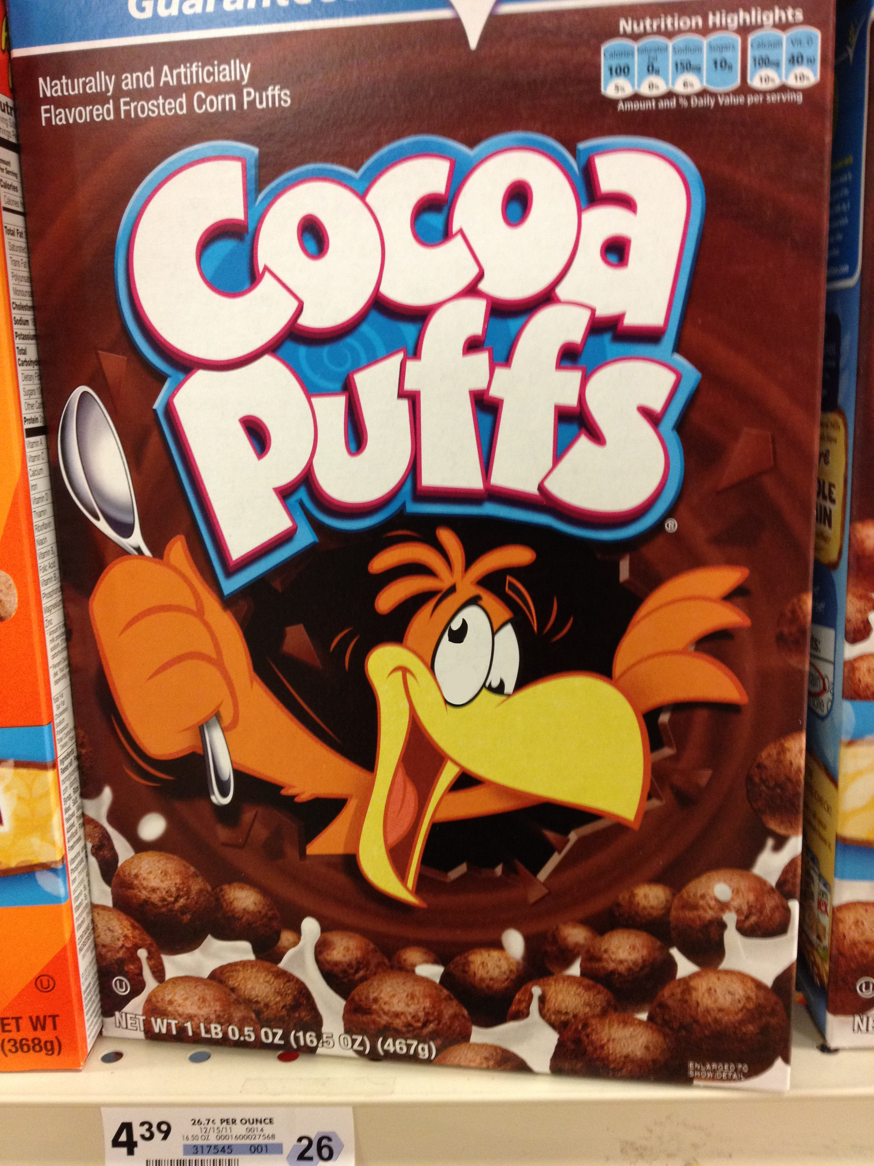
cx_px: 437
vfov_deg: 52.6
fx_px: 1178
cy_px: 583
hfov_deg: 40.7
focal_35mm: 35
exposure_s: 1/20
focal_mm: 4.28
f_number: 2.4
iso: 160
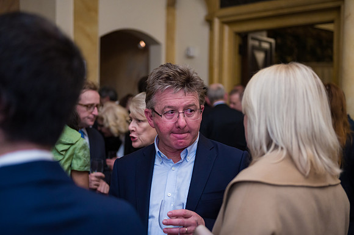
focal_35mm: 53
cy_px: 118
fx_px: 521
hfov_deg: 37.5
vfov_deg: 25.4
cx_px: 177
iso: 1600
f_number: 3.2
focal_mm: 52
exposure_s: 1/200
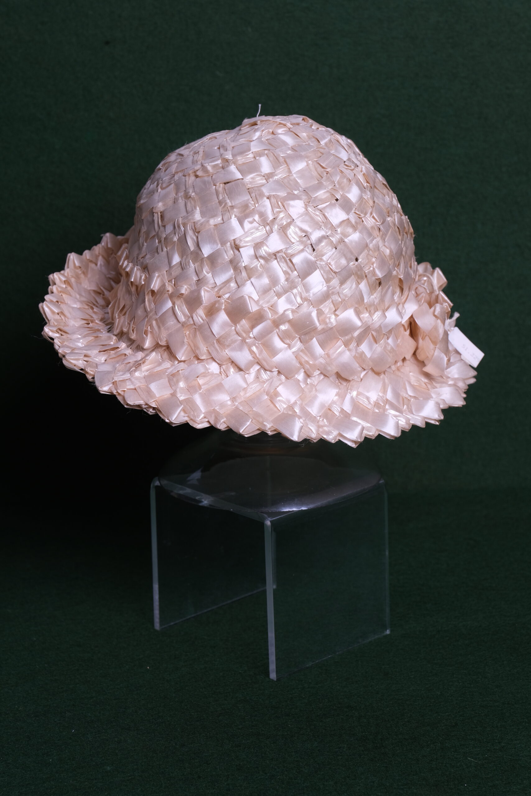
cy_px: 398
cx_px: 266
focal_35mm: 80
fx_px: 1770
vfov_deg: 25.4
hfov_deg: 17.1
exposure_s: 1/100
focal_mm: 53.3
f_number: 8
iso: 320
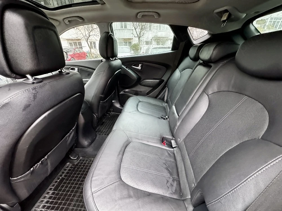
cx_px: 141
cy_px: 106
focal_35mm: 14
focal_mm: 2.22
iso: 1250
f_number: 2.2
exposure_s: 1/56.2
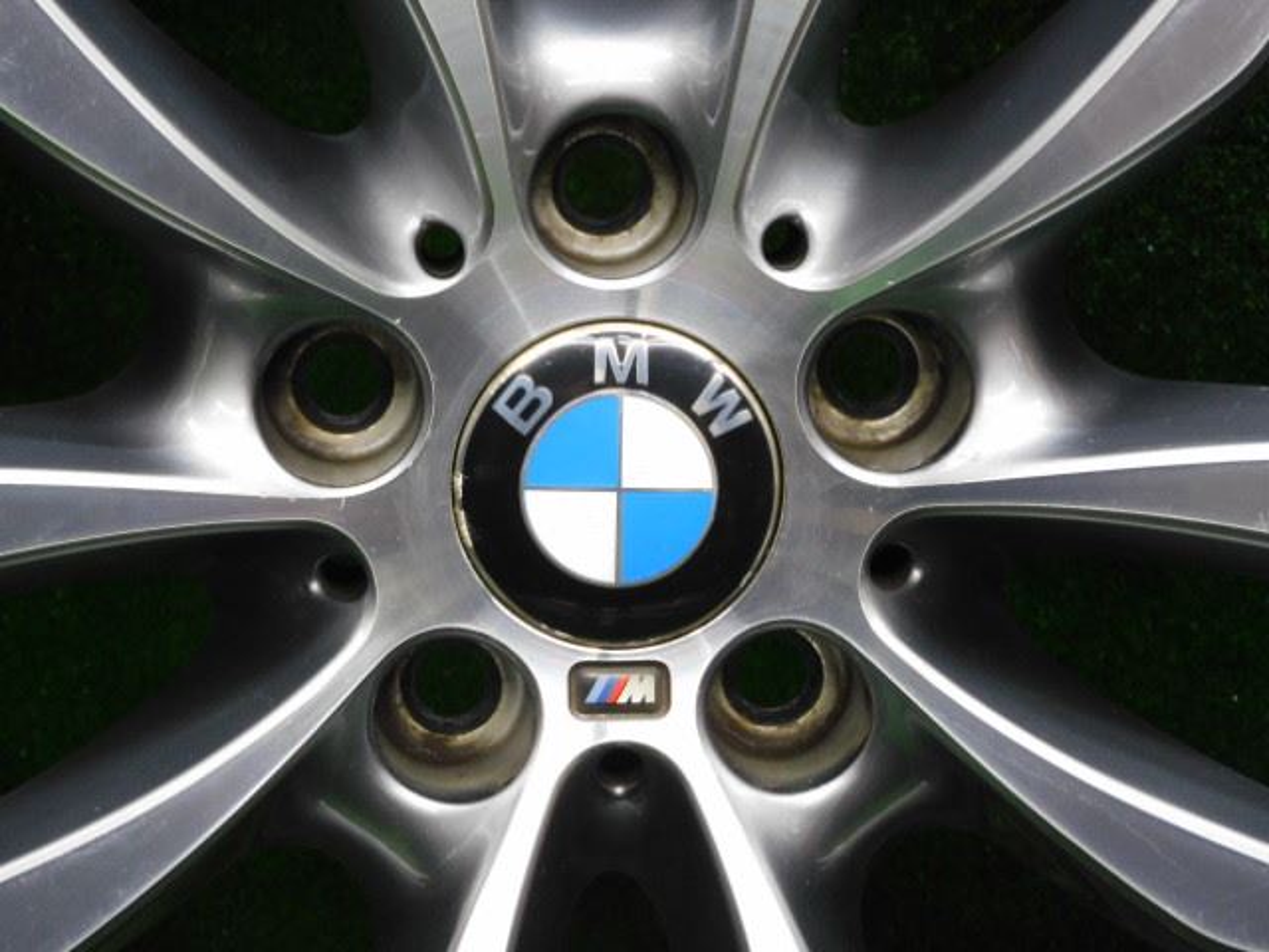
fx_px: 4216
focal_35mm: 115
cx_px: 634
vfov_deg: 12.9
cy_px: 476
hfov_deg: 17.1
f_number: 5
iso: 450
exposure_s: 1/15
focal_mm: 20.6
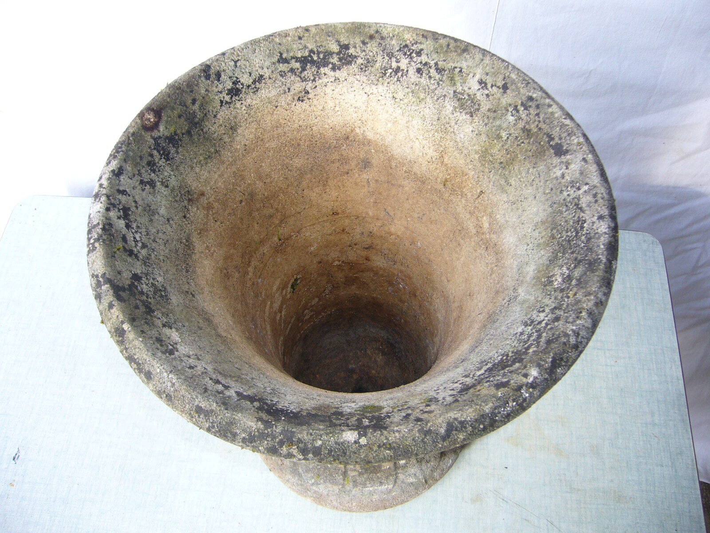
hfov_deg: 52.6
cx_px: 355
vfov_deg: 40.7
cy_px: 266
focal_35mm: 35
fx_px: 718
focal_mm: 5.8
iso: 80
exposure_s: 1/60
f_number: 2.8
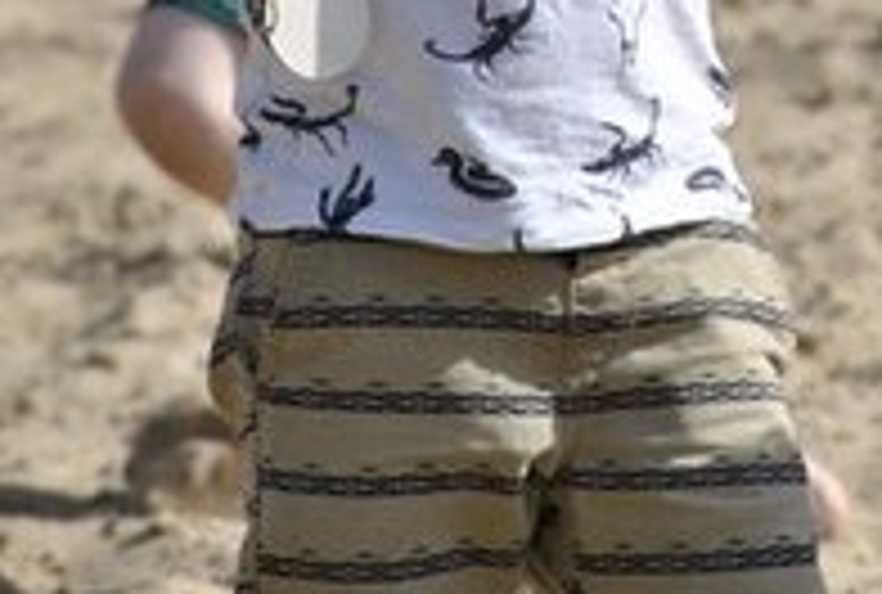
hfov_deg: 2.6
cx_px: 801
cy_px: -180
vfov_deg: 1.7
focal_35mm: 794
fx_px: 19513
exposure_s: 1/1000
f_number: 5.3
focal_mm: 160
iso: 200
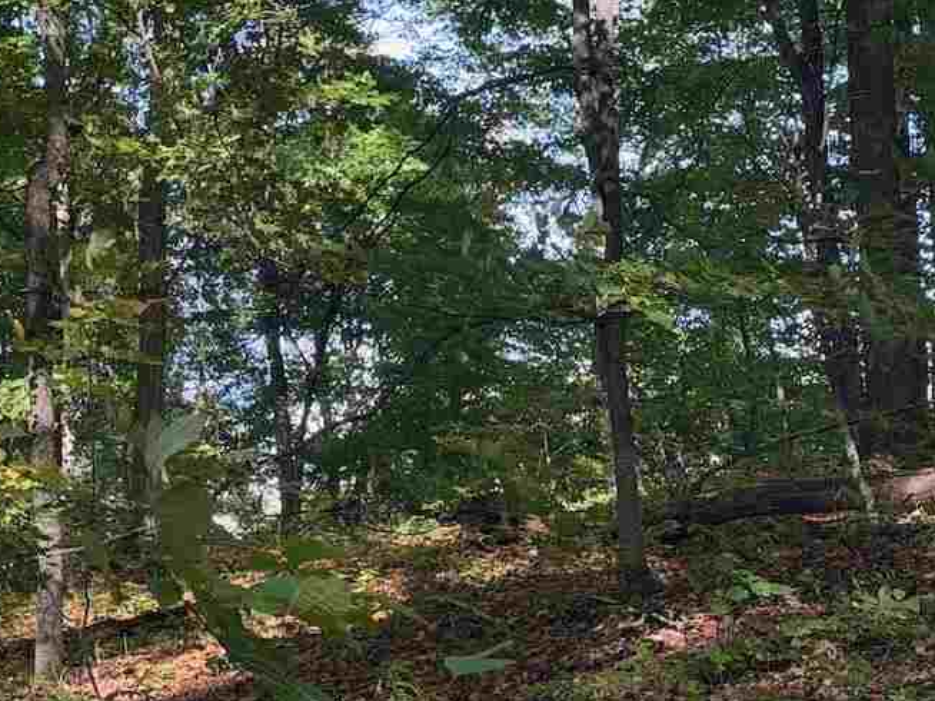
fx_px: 2538
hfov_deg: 20.6
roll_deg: +0.4
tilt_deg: +10.8
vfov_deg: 15.7
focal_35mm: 94
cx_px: 162
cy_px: 295
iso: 80
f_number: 1.78
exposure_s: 1/186
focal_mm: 6.76
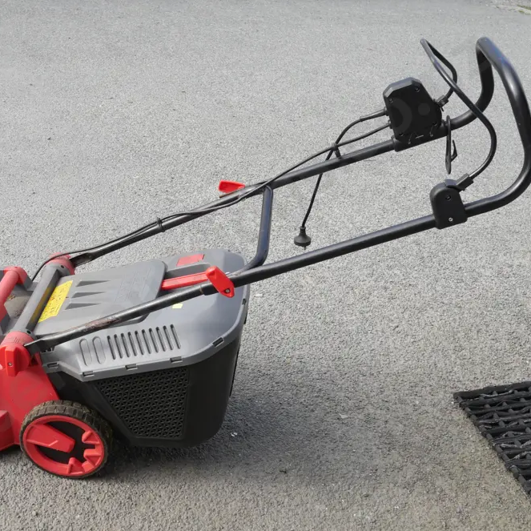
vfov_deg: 40.9
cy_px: 294
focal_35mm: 41
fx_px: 712
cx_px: 155
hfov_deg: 40.1
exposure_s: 1/250
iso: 200
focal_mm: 15
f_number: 5.6
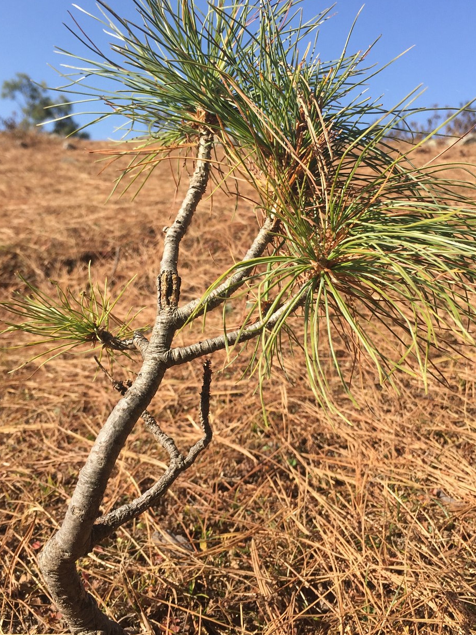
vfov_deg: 49.0
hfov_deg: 37.7
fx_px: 697
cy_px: 310
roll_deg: +0.5
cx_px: 239
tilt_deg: -2.0
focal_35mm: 38
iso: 32
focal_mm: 4.15
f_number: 2.2
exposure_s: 1/1041
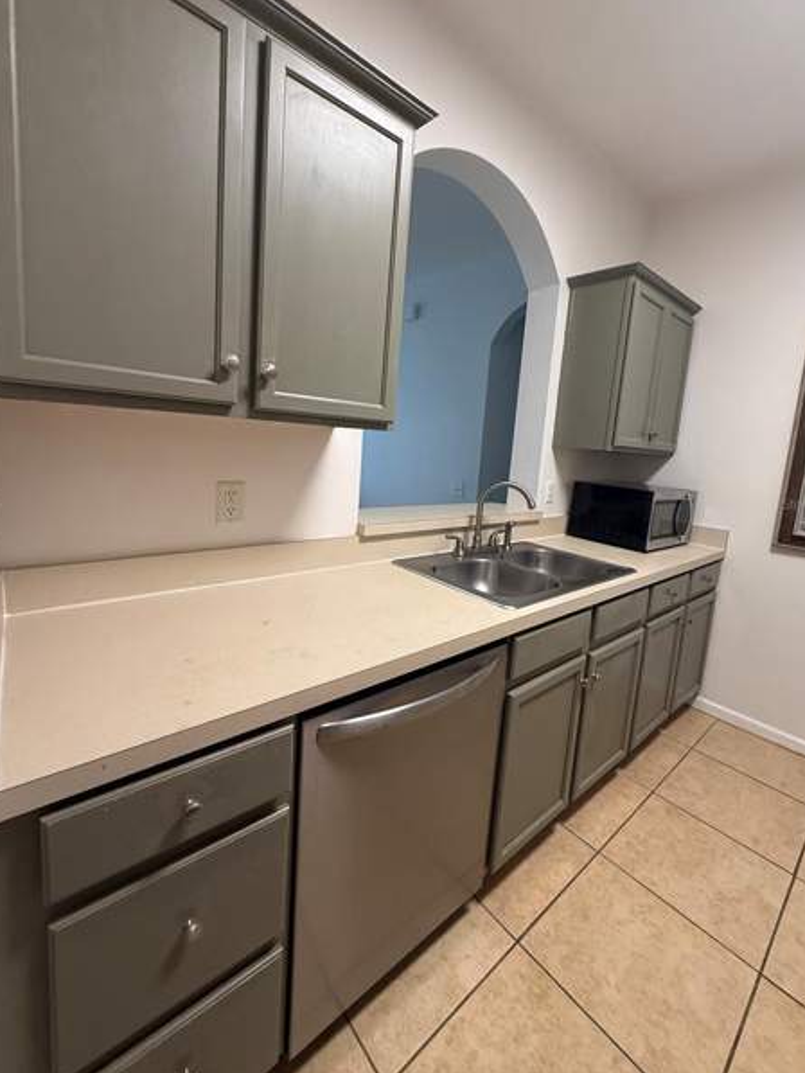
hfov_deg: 81.7
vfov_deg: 98.0
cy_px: 503
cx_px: 419
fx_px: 465
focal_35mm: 15
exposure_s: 1/60
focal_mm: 2.22
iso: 200
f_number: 2.2
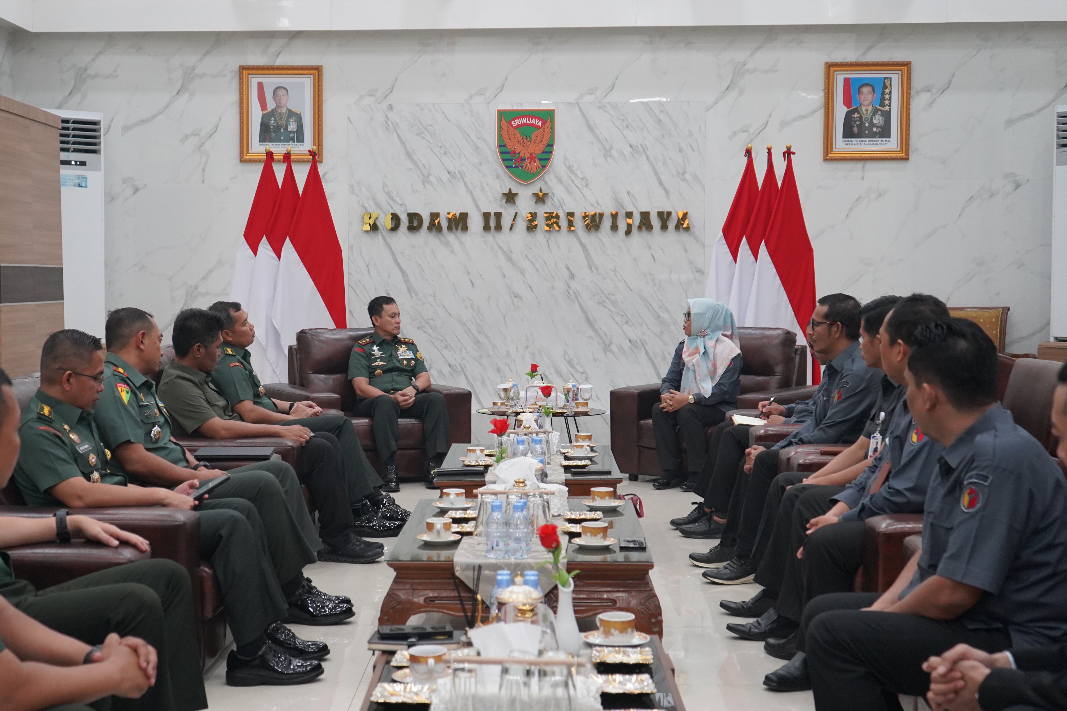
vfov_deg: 26.0
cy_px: 409
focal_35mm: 52
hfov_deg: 38.1
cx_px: 446
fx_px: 1541
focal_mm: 41
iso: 2500
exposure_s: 1/160
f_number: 4.5
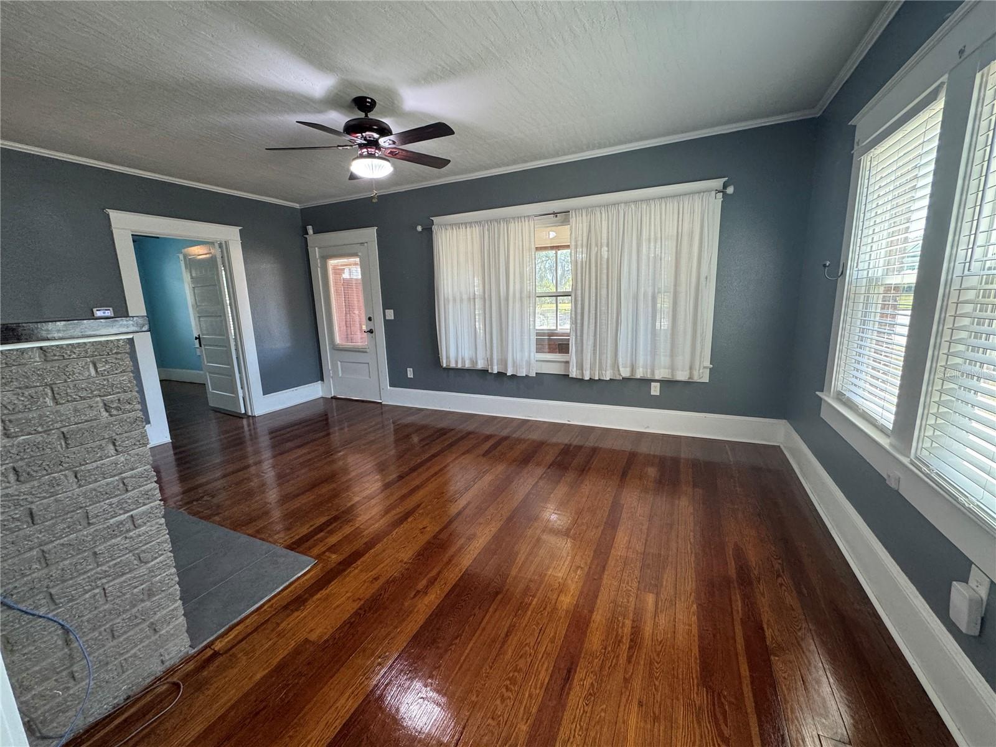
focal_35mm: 14
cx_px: 498
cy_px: 374
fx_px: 403
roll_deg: +1.7
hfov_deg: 102.1
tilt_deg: -11.9
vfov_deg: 85.7
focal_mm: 2.22
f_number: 2.2
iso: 200
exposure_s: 1/120
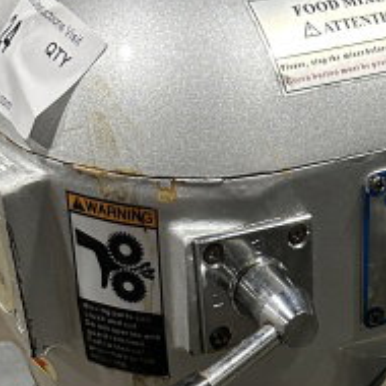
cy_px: 558
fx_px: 1148
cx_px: 374
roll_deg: -2.8
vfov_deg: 17.4
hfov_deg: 18.6
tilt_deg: -41.9
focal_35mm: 91
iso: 250
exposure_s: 1/60
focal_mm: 6.86
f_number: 1.78
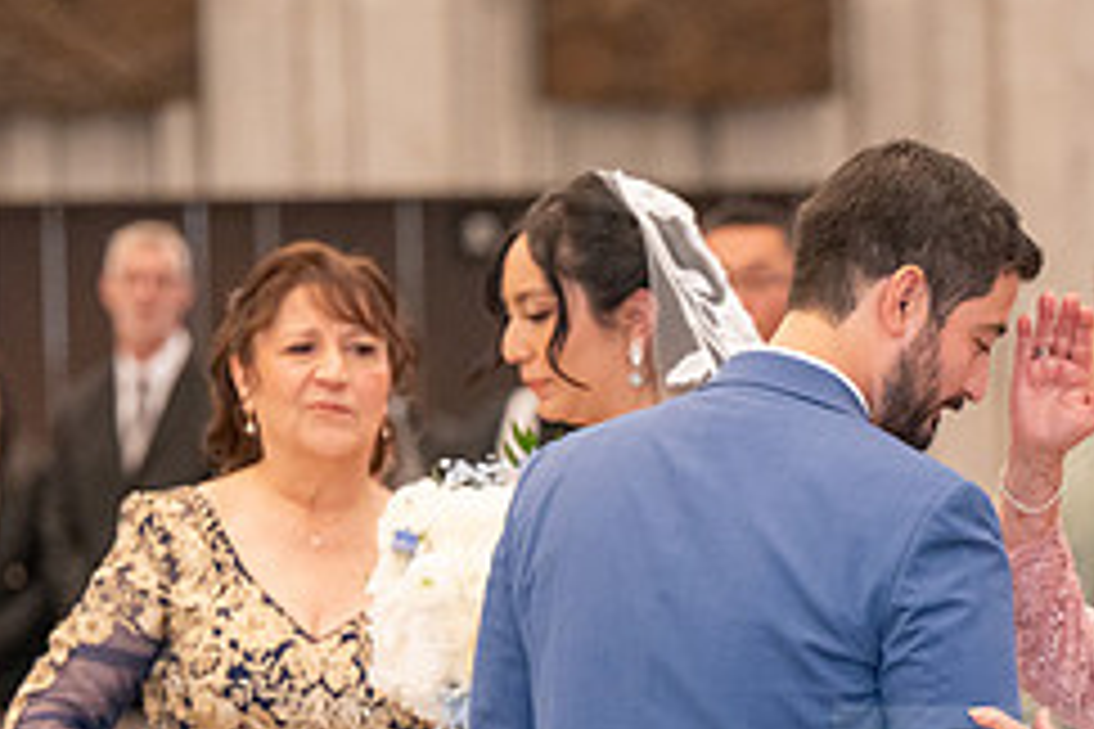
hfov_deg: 6.2
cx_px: 1005
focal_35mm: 334
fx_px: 10149
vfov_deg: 4.1
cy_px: 945
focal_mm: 120
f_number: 2.8
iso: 1600
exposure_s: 1/200
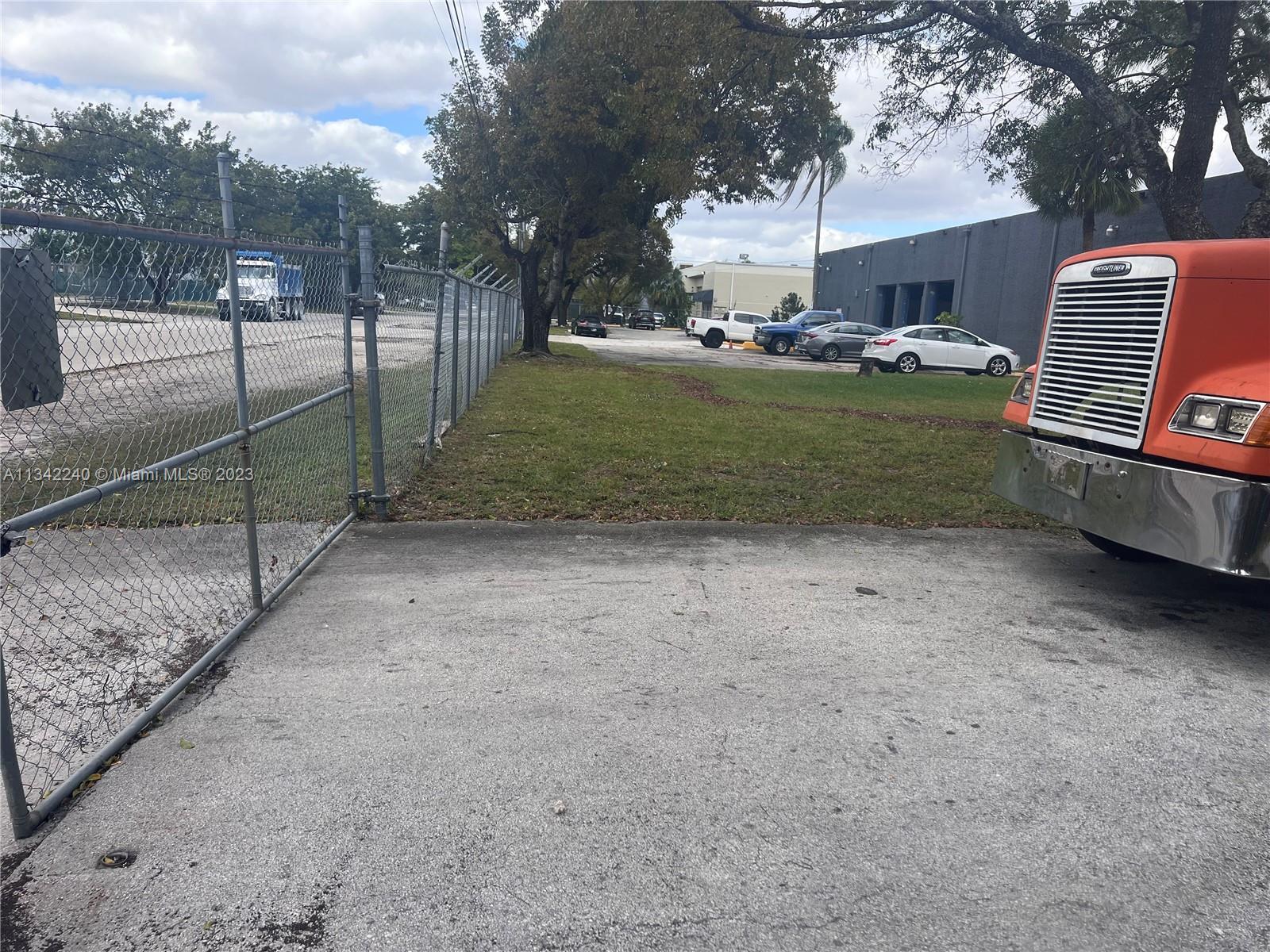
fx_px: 954
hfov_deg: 67.3
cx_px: 635
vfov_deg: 53.1
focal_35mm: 26
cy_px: 476
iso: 50
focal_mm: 5.7
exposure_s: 1/1431
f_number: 1.5
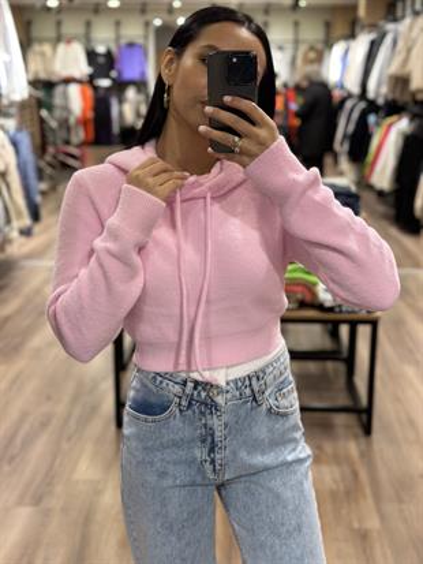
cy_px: 282
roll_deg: -0.3
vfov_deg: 39.6
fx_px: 782
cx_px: 212
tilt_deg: -14.3
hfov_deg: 30.3
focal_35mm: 48
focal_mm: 6.86
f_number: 1.78
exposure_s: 1/50
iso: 160
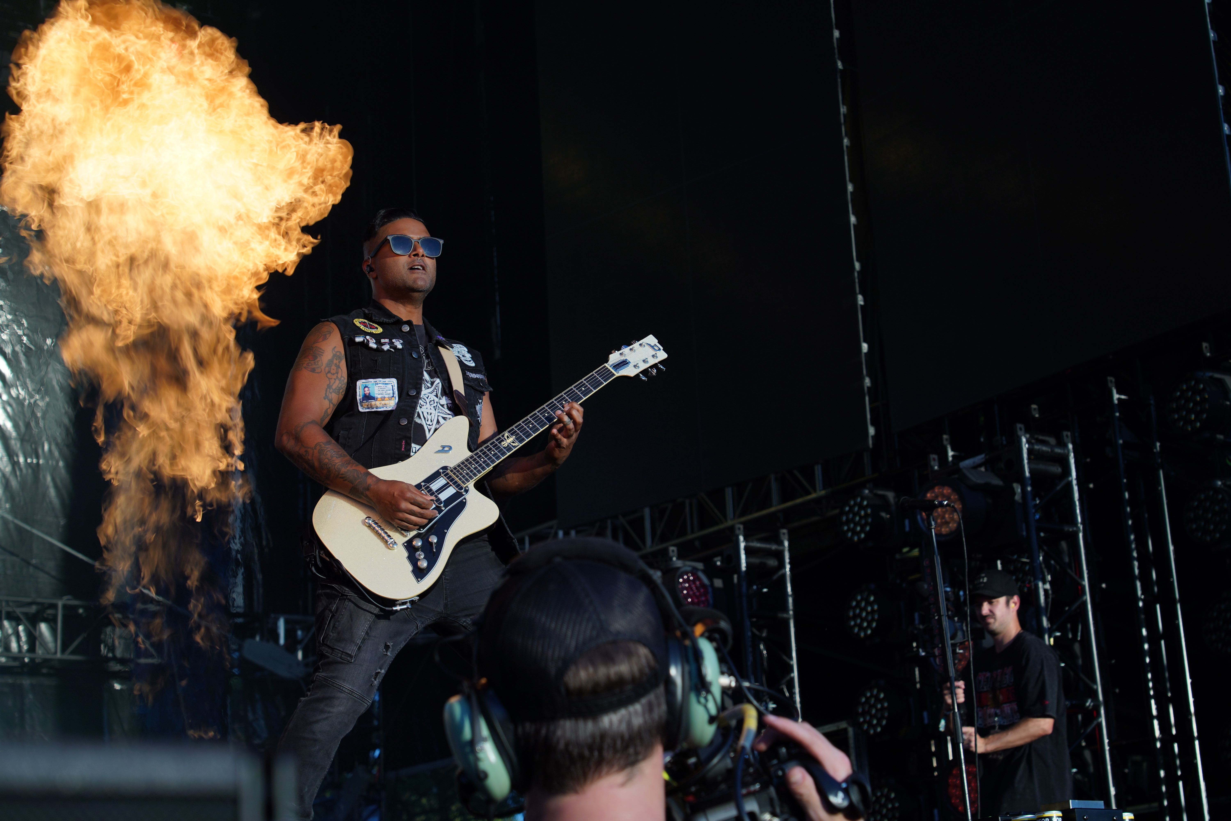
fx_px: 2086
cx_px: 616
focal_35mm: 61
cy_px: 410
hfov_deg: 32.9
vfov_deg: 22.3
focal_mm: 61
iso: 100
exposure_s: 1/400
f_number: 6.3
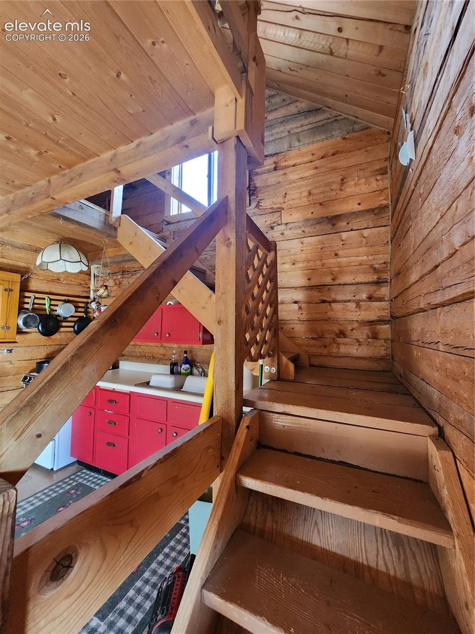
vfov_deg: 106.2
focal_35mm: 13
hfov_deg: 89.9
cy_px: 317
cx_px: 238
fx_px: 238
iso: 320
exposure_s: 1/40
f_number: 2.2
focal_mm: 1.74
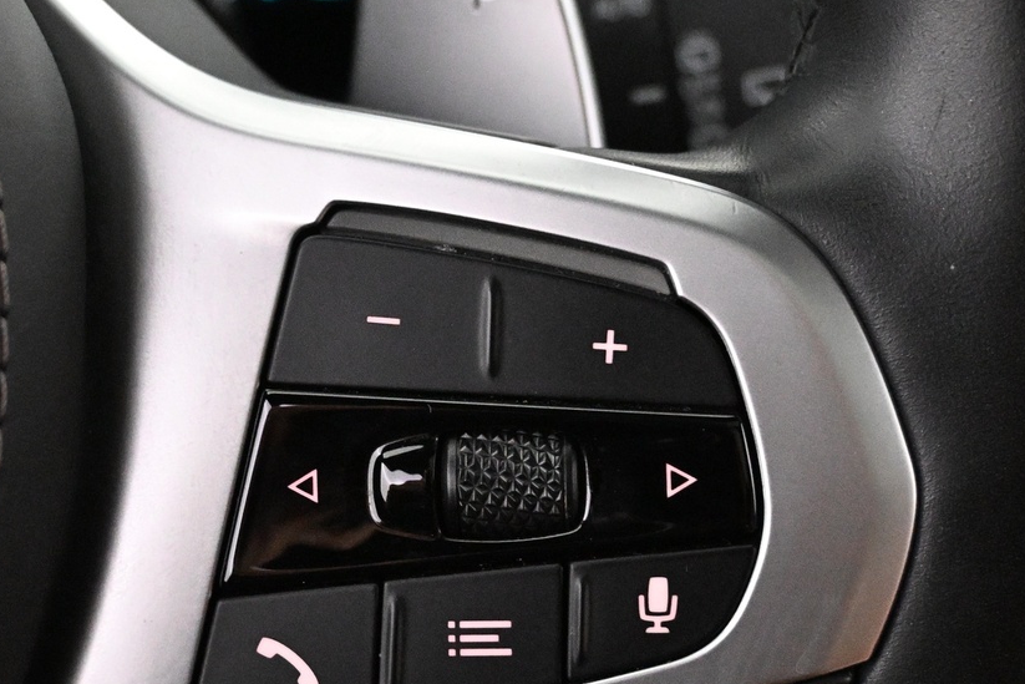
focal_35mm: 62
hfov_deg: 32.3
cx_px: 436
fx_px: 1765
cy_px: 409
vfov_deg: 21.9
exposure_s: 1/60
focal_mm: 21
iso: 7200
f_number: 4
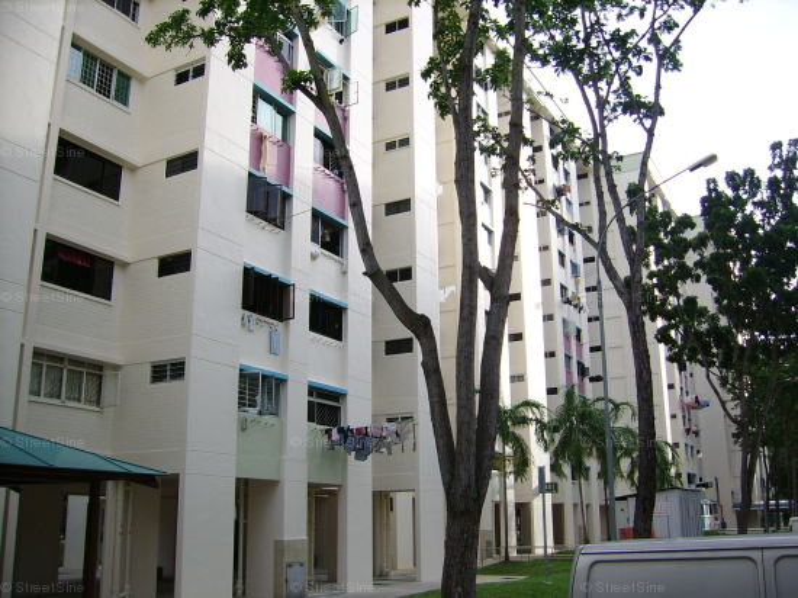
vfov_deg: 40.7
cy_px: 299
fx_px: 807
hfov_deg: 52.6
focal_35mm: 35
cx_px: 399
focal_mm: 5.95
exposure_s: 1/353
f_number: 2.8
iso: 50
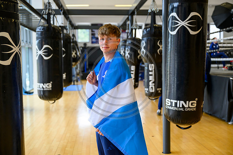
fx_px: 317
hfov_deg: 40.3
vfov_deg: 27.5
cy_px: 78
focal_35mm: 49
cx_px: 116
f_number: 2.8
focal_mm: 49
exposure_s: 1/400
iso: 640
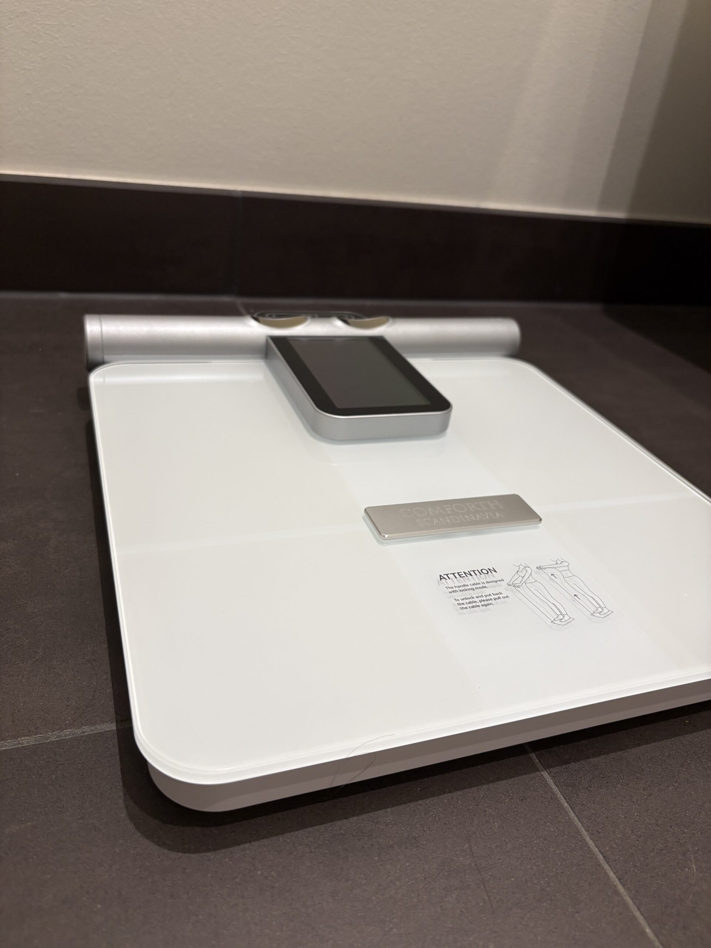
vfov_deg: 67.3
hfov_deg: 53.1
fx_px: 712
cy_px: 474
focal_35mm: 26
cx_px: 356
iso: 100
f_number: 1.6
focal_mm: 5.96
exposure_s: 1/100
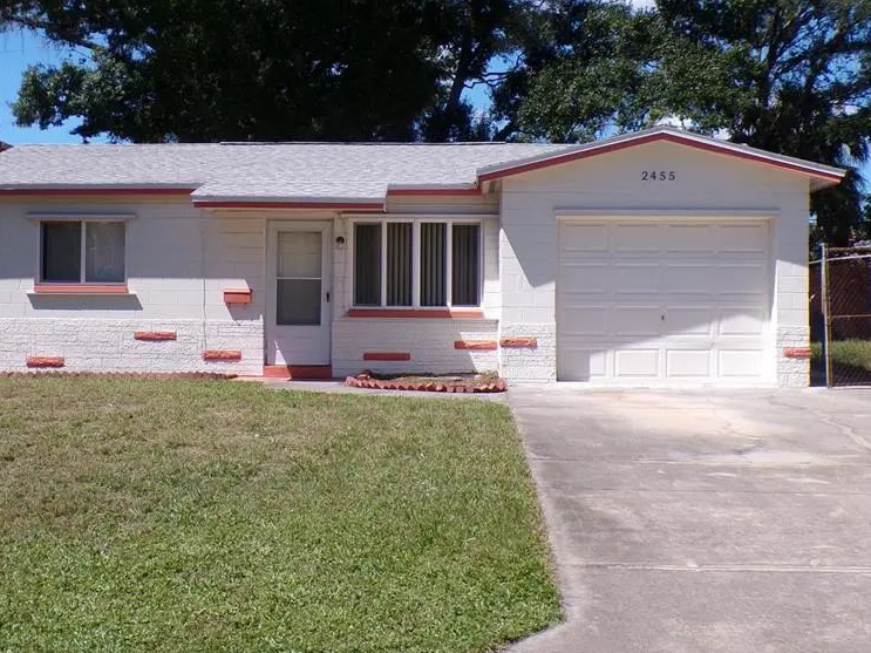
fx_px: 1283
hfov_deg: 37.5
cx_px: 387
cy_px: 265
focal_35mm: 51
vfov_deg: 28.5
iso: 100
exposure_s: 1/1200
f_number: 3.3
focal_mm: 6.6
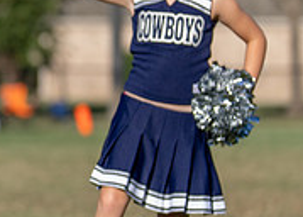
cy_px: 97
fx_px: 2402
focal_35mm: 279
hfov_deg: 7.1
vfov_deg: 5.2
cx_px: -208
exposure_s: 1/6400
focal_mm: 50
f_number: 1.2
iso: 100
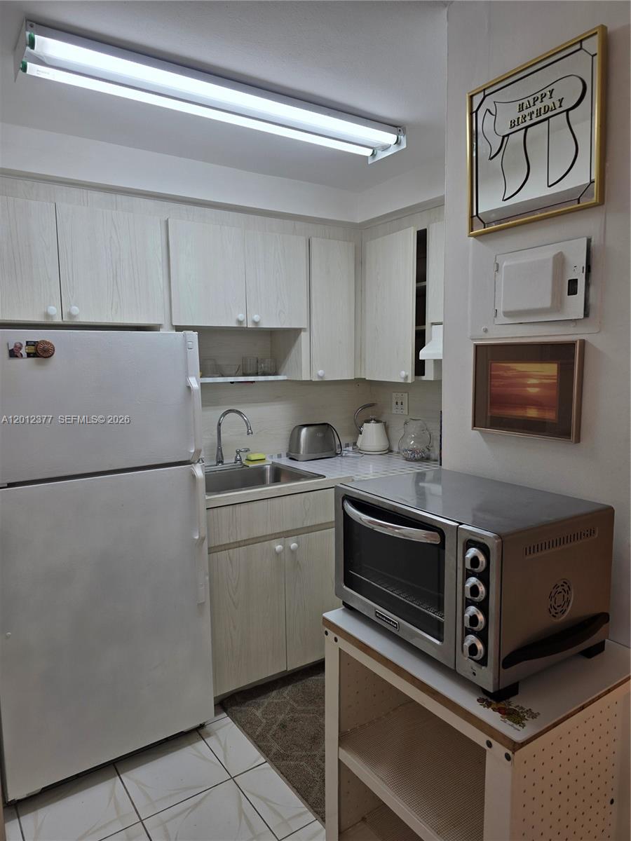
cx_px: 316
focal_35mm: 23
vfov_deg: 73.9
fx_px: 559
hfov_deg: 58.9
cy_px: 420
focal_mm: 6.3
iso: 40
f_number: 1.7
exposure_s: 1/120
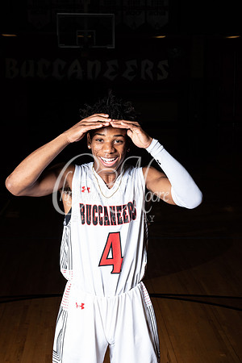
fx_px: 706
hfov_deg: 19.5
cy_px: 182
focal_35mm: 70
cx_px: 121
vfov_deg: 28.8
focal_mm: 70
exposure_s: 1/200
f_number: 14
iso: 320
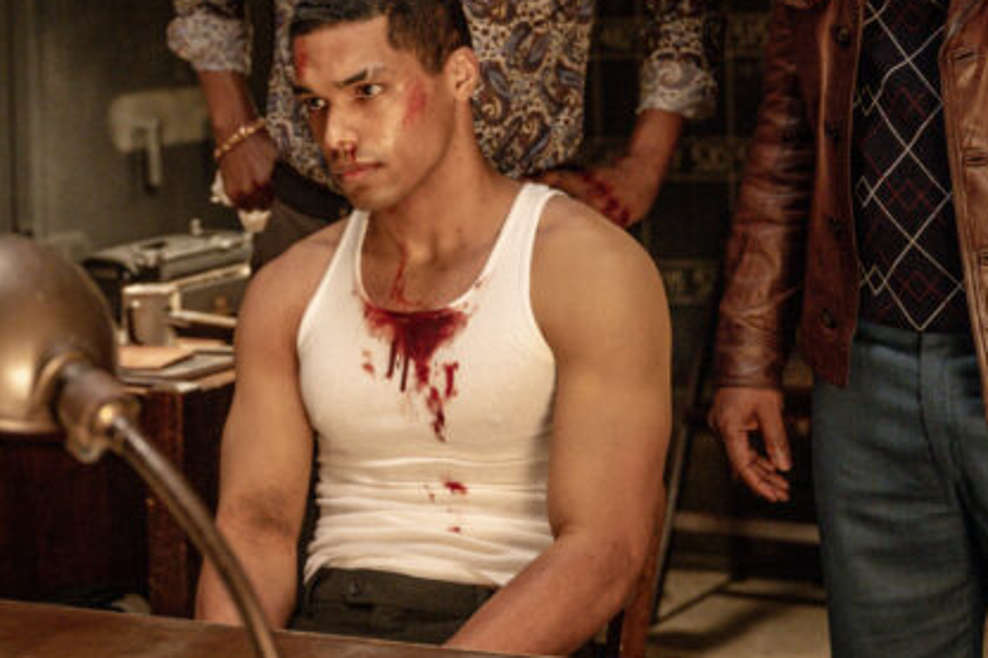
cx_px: 378
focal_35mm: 85
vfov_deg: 15.9
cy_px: 81
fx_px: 2332
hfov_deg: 23.9
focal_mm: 46
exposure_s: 1/160
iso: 3200
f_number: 2.8
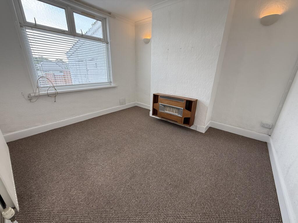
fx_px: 121
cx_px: 149
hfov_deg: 102.1
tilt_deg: -18.5
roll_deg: -1.9
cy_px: 112
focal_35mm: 14
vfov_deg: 85.7
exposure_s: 1/100
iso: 100
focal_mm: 2.22
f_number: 2.2
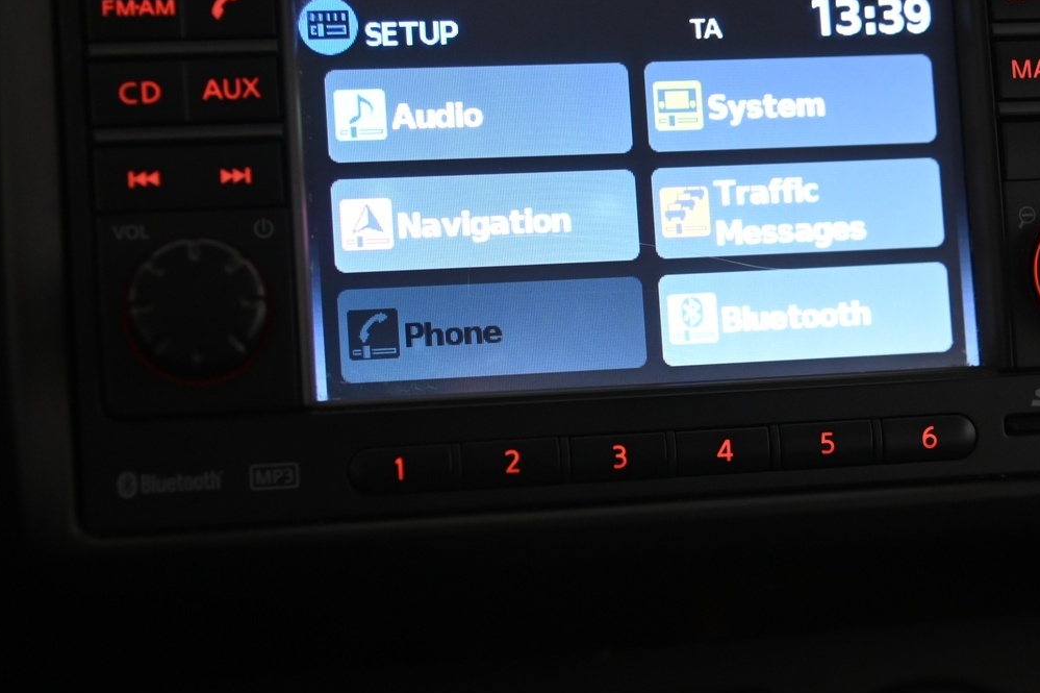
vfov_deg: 17.5
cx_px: 622
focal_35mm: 78
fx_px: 2252
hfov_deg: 26.0
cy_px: 362
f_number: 4
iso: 2000
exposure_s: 1/50
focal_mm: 48
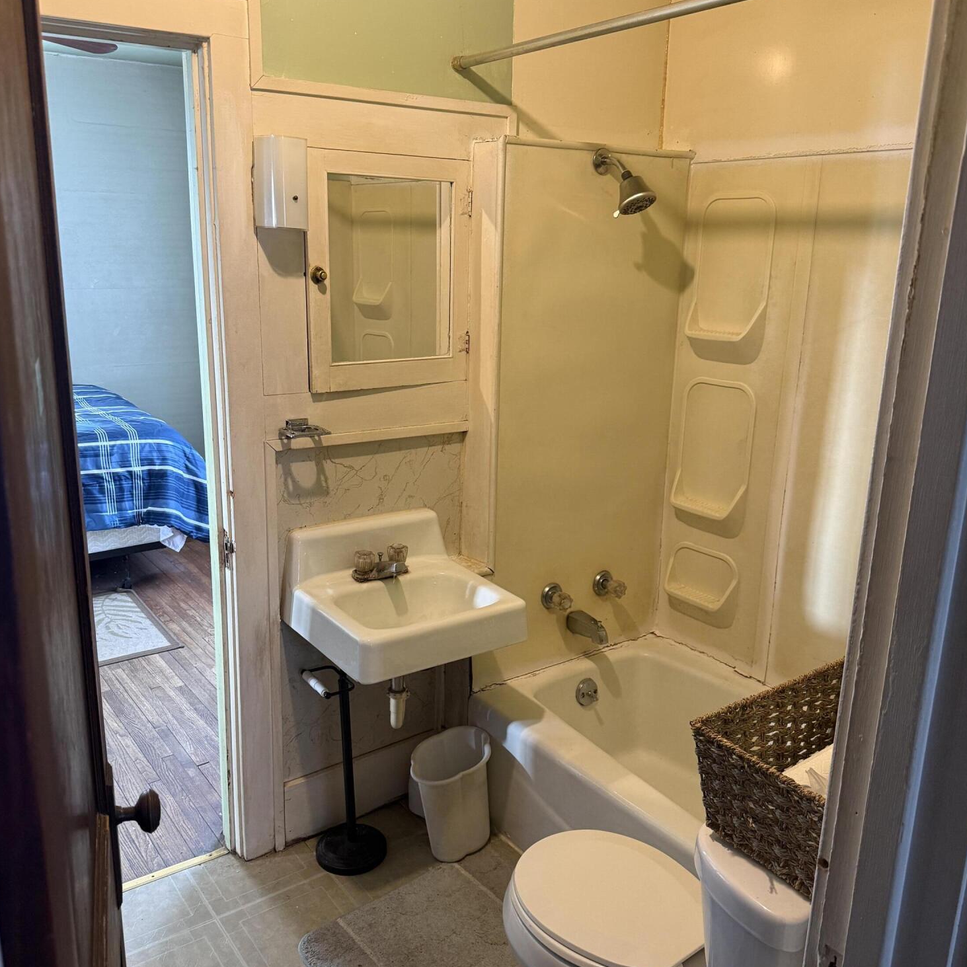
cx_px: 478
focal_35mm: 29
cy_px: 494
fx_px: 917
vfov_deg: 55.6
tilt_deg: -16.1
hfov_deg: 55.6
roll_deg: -2.0
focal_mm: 6.76
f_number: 1.78
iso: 320
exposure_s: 1/60
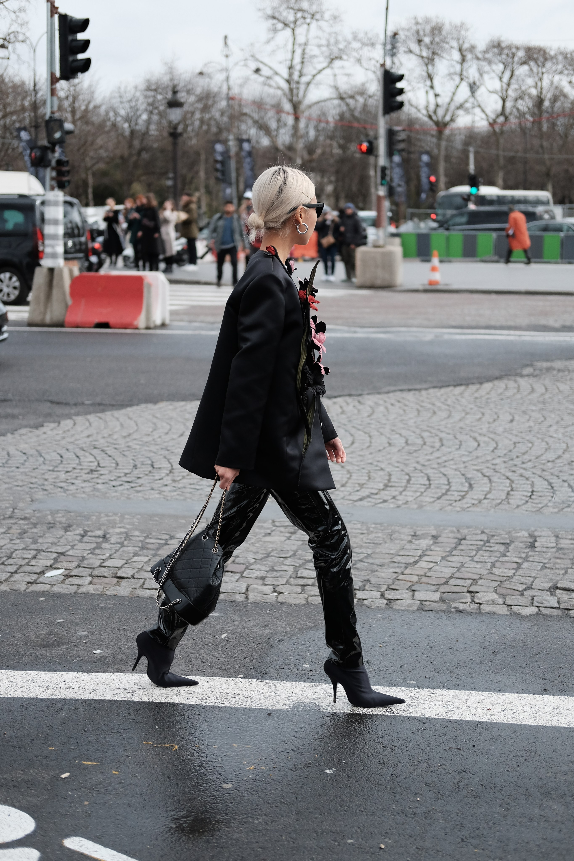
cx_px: 287
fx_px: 1267
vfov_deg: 37.5
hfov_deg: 25.5
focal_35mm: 53
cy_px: 430
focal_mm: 35
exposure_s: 1/8000
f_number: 2
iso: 800
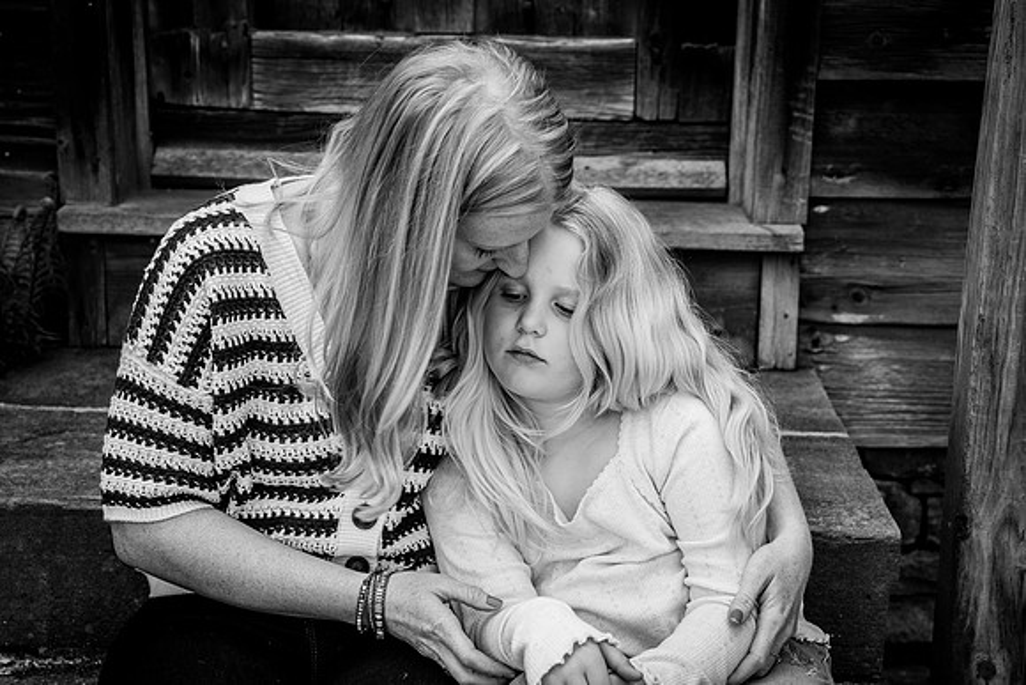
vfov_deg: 21.9
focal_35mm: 62
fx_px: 1767
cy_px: 342
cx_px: 513
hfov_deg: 32.4
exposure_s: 1/250
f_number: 5.6
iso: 200
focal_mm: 62
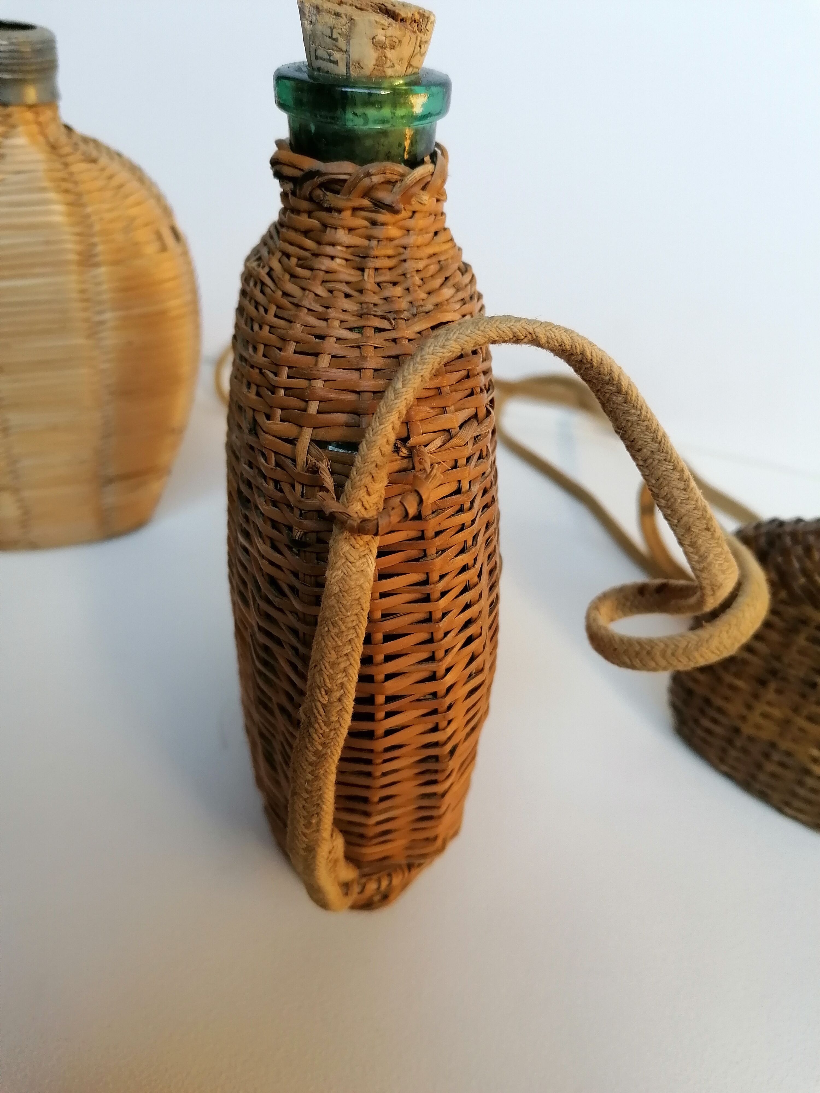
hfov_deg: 51.4
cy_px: 546
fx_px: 853
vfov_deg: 65.3
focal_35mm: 27
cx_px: 410
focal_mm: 4.75
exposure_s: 1/100
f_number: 1.8
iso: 160
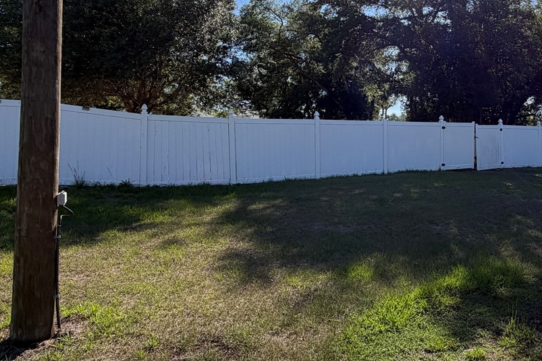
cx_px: 394
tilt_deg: +2.8
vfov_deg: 44.4
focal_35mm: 29
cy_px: 122
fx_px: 437
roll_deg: +1.6
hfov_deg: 60.8
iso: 25
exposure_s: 1/770
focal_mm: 2.22
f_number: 2.2
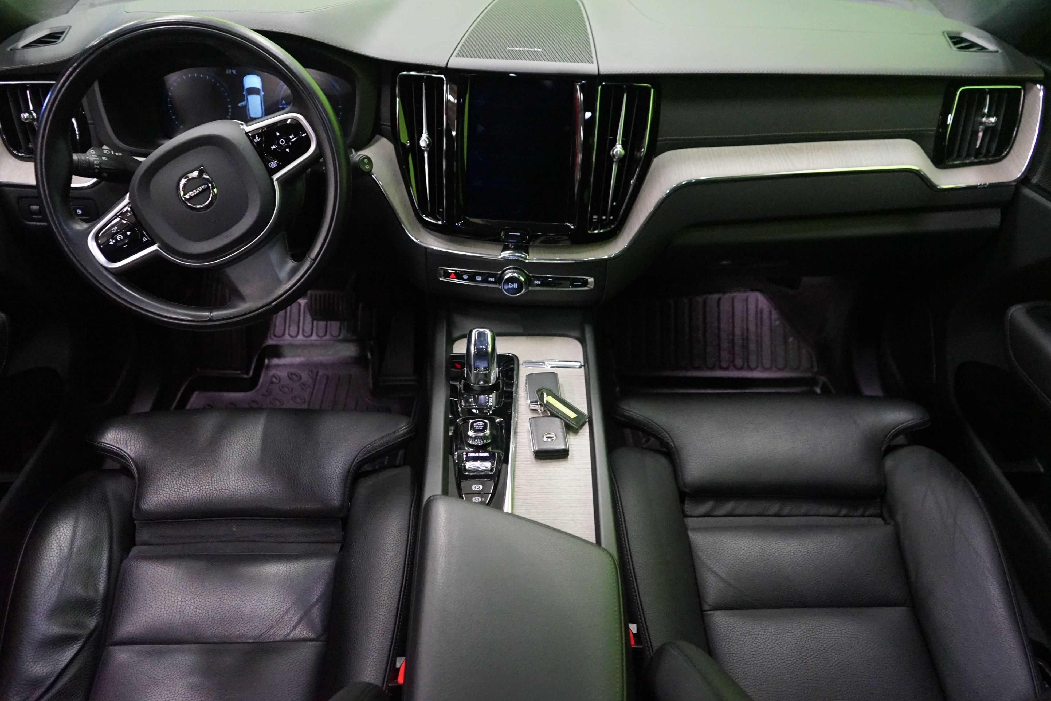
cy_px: 350
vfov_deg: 46.4
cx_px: 526
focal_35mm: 28
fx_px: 817
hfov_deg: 65.5
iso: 6400
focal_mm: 28
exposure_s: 1/30
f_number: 3.5
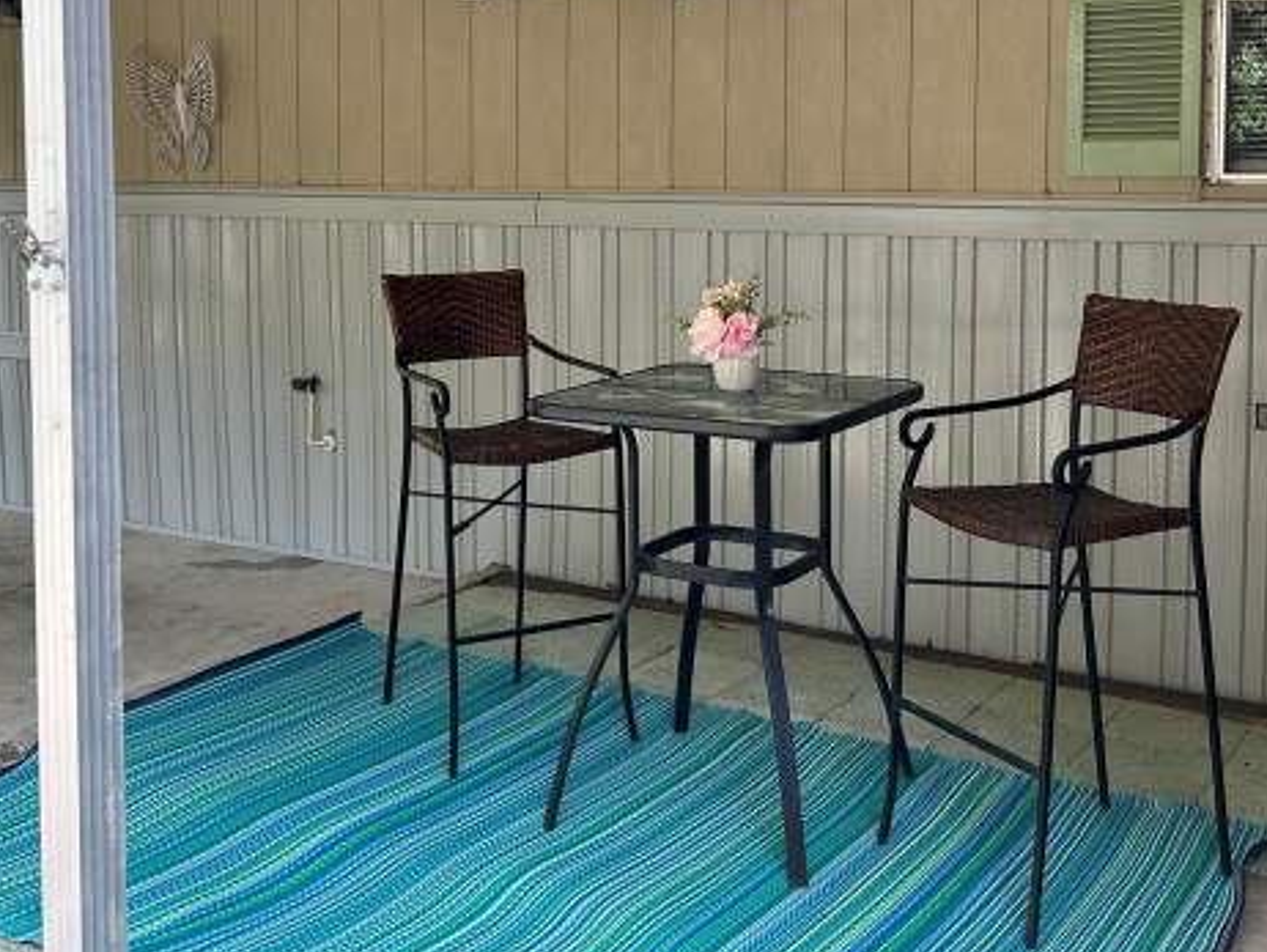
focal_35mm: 45
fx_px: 1648
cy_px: 269
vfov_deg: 31.8
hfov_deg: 42.0
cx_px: 587
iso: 32
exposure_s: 1/121
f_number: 1.5
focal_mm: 5.7
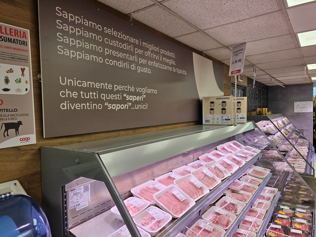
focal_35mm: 24
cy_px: 117
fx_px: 219
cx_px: 157
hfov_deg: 71.6
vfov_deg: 56.8
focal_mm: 6.3
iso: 40
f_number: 1.7
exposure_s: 1/100
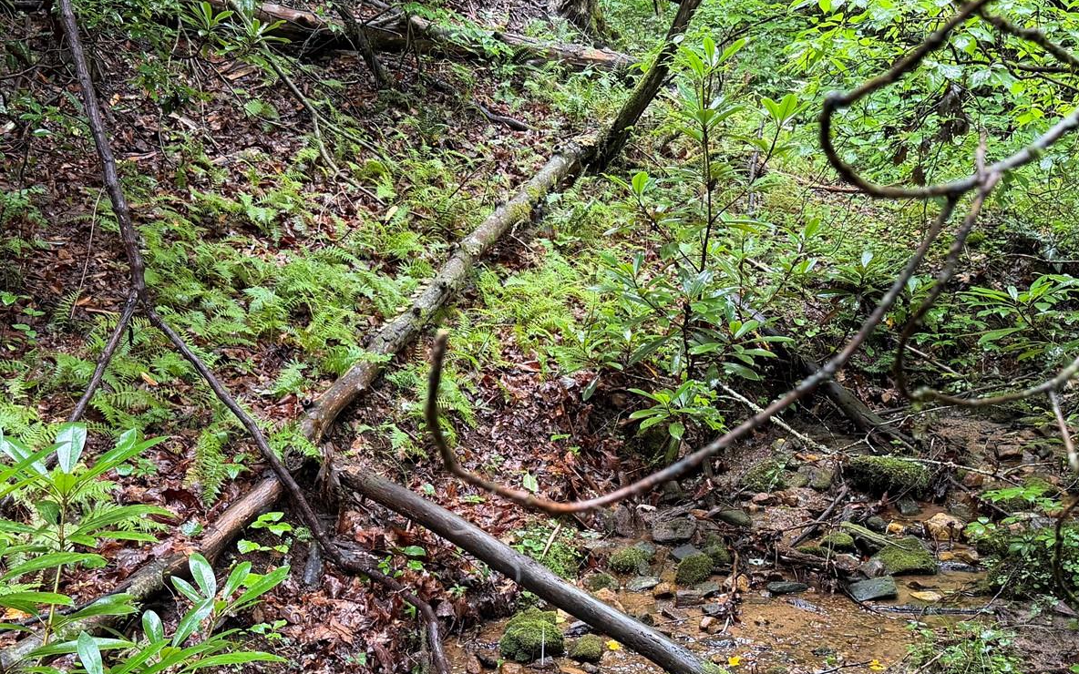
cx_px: 466
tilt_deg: -13.6
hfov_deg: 45.2
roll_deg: +0.0
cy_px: 434
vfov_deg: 29.1
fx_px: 1294
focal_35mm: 44
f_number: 1.78
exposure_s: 1/60
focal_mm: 6.76
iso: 250
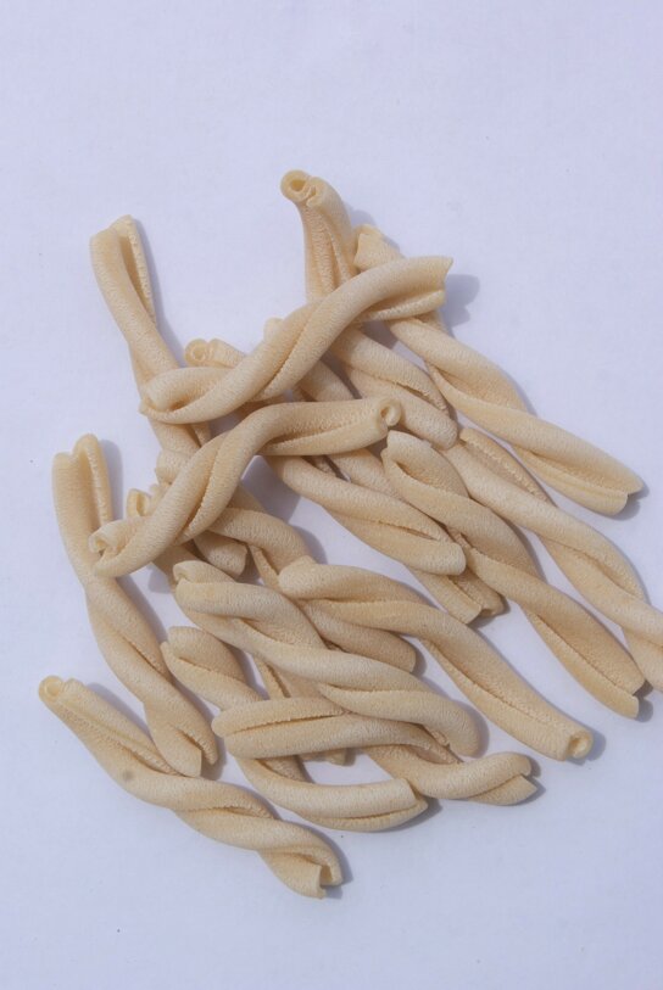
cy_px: 495
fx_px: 2273
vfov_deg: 24.6
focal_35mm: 82
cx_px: 332
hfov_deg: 16.6
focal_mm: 55
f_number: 13
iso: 100
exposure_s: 1/250
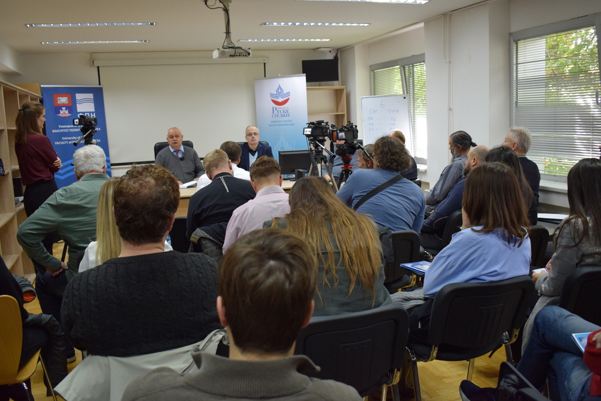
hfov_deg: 57.2
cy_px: 200
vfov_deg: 40.0
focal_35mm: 33
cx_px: 300
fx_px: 551
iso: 1100
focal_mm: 22
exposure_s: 1/60
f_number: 3.8
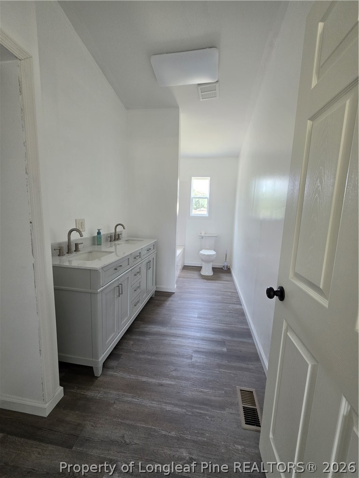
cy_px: 239
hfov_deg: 89.9
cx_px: 180
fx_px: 180
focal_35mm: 13
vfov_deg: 106.2
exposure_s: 1/120
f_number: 1.9
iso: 160
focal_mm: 2.2
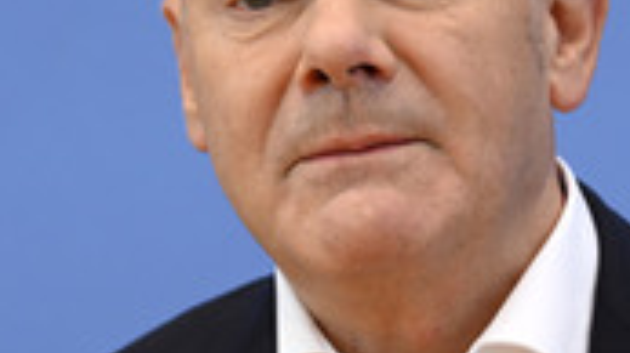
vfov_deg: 3.3
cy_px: 237
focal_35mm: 369
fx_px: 6159
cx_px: 402
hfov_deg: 5.9
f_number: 6.3
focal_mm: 135
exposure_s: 1/500
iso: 3200
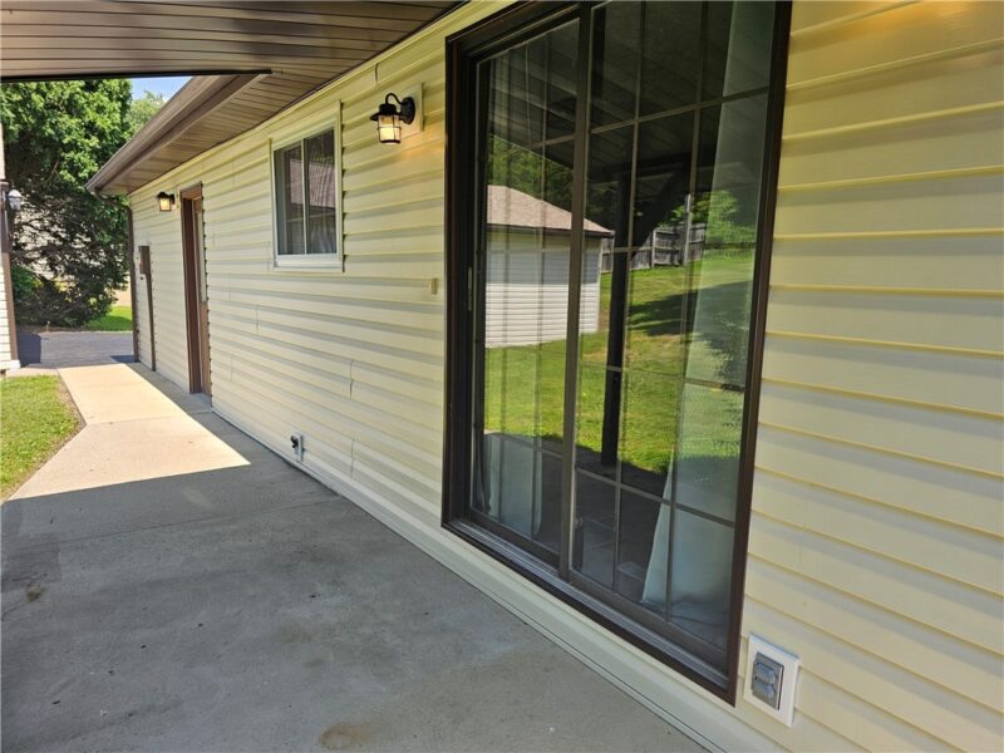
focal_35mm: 23
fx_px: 667
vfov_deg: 58.9
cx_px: 502
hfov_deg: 73.9
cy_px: 376
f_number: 1.7
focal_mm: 6.3
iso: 20
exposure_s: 1/412
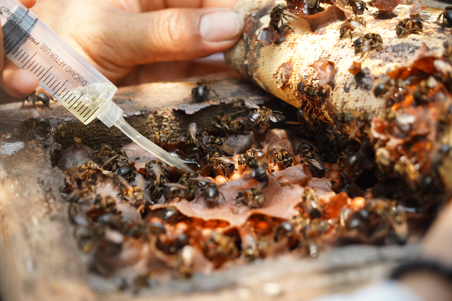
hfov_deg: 11.7
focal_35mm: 175
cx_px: 226
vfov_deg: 7.8
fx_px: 2197
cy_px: 150
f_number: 6.3
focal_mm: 175
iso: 2500
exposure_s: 1/1250
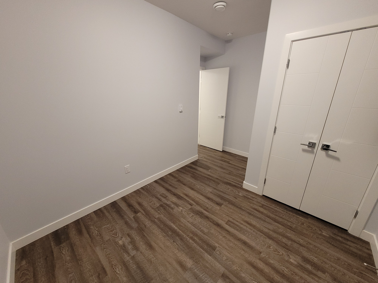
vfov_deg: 89.9
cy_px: 142
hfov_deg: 106.2
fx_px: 142
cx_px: 189
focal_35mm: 13
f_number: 2.2
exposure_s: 1/60
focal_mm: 1.74
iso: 320
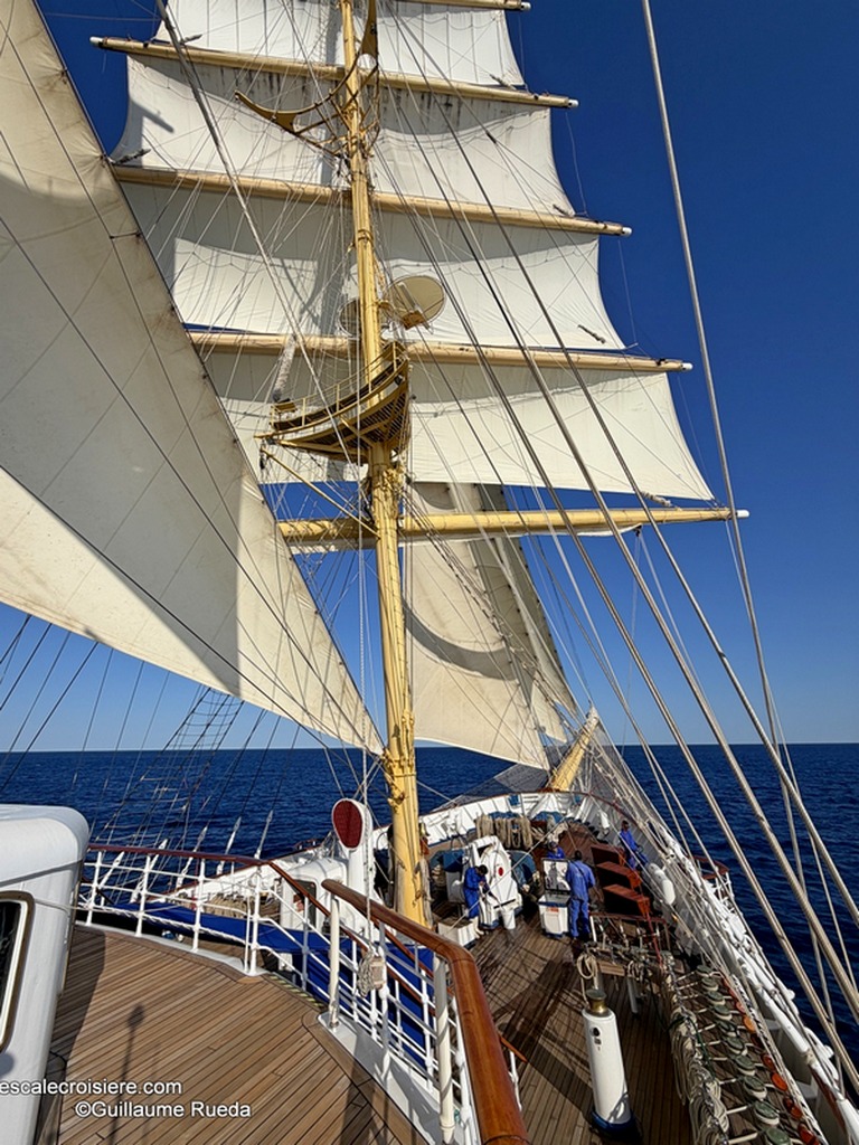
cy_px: 572
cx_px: 430
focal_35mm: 14
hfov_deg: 85.7
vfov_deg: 102.1
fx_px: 463
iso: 20
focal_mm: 2.22
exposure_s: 1/1901
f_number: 2.2
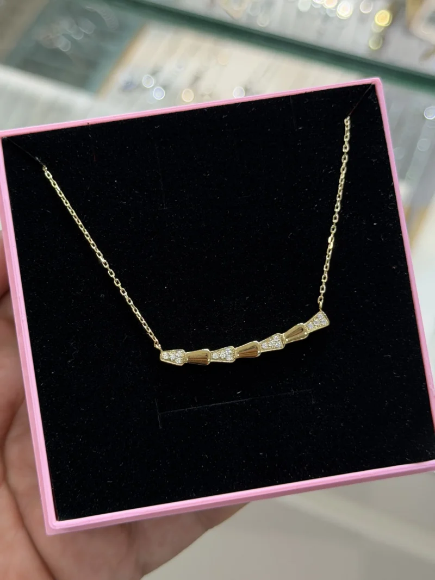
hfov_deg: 30.3
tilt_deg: -52.9
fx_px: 804
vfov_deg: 39.7
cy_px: 290
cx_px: 218
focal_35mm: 48
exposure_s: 1/245
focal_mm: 6.76
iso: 64
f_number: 1.78
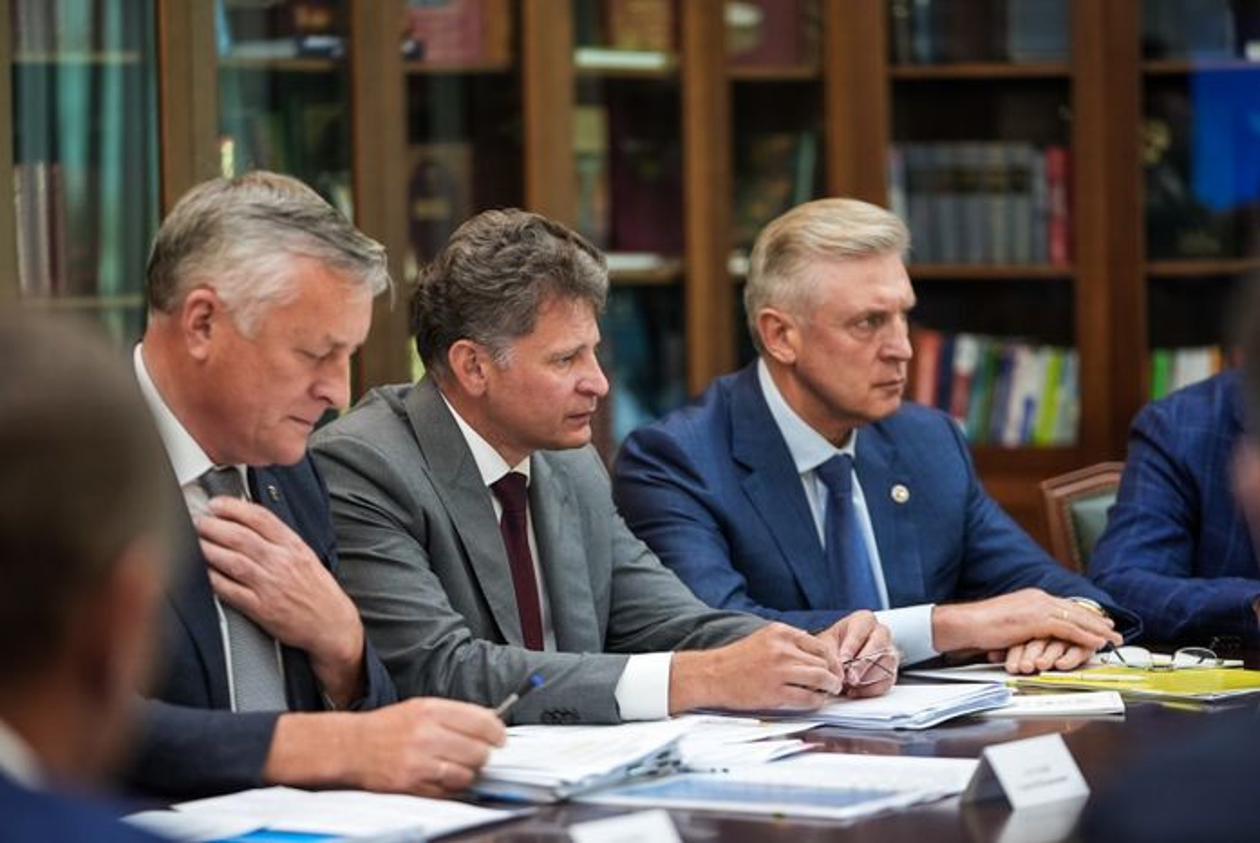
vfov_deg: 10.7
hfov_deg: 16.0
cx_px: 630
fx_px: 4484
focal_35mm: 128
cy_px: 422
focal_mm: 128
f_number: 2.8
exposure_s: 1/125
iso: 800
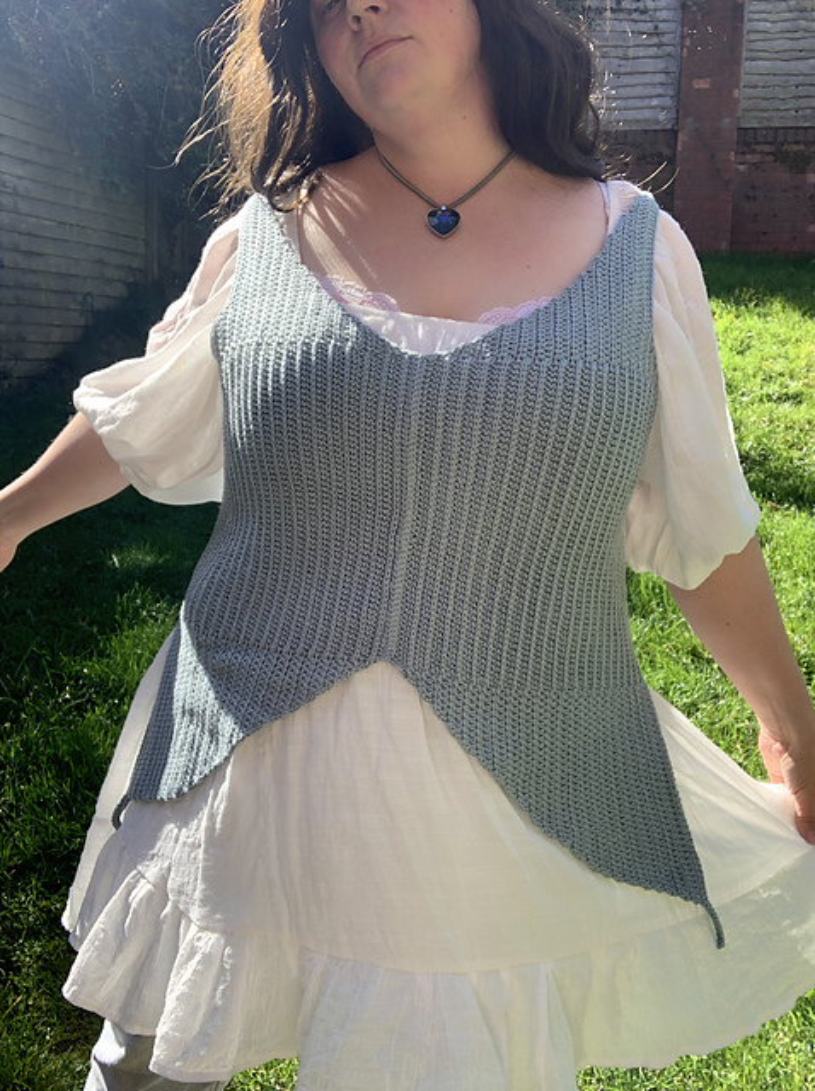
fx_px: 1007
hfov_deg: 44.1
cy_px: 546
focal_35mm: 32
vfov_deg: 56.9
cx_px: 408
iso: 16
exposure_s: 1/294
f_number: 2.2
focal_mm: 2.87
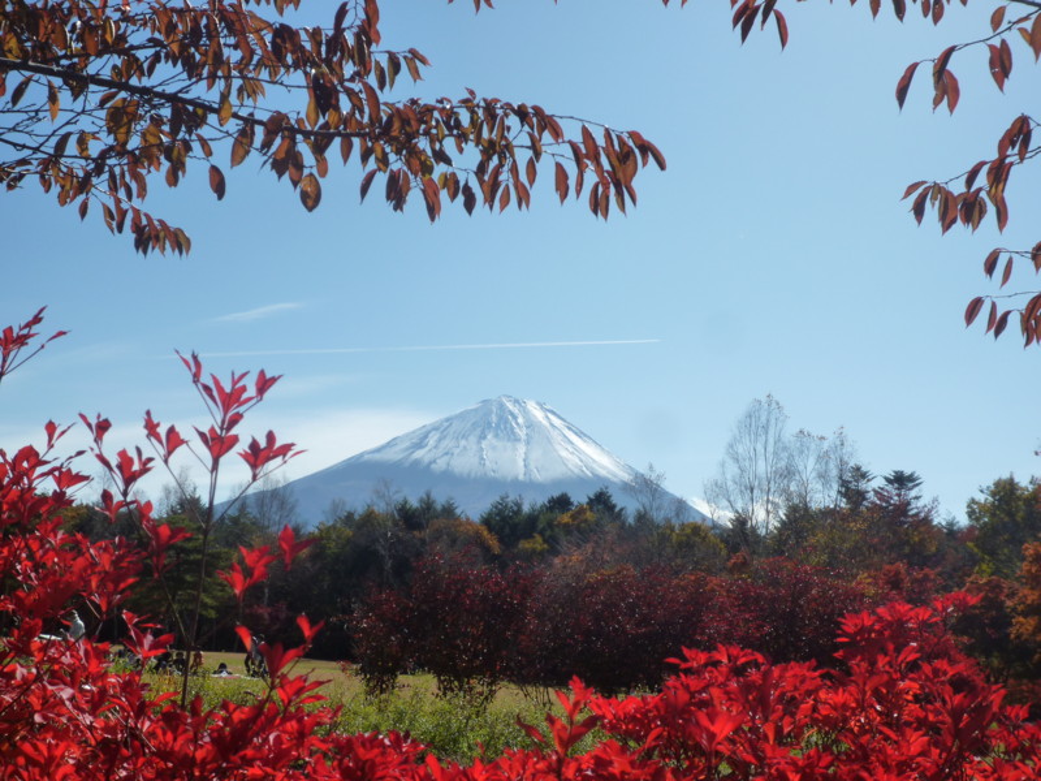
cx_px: 520
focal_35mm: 50
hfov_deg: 38.2
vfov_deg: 29.1
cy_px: 390
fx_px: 1504
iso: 125
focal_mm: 8.8
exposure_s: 1/800
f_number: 5
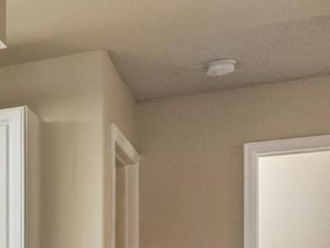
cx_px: -155
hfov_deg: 23.1
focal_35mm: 69
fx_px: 658
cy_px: 302
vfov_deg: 19.9
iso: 640
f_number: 9
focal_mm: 10
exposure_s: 1/40
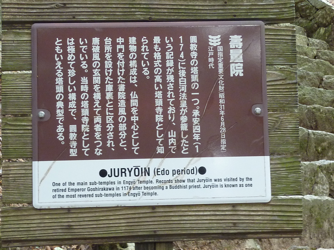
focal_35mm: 71
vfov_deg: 20.7
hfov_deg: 27.4
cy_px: 125
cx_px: 167
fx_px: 685
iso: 200
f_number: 3.6
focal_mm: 6.5
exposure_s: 1/30
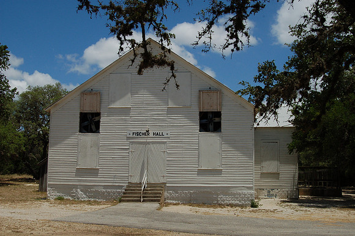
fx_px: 414
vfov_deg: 31.9
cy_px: 118
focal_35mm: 42
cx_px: 178
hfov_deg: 46.4
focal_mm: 28
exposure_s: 1/500
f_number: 18
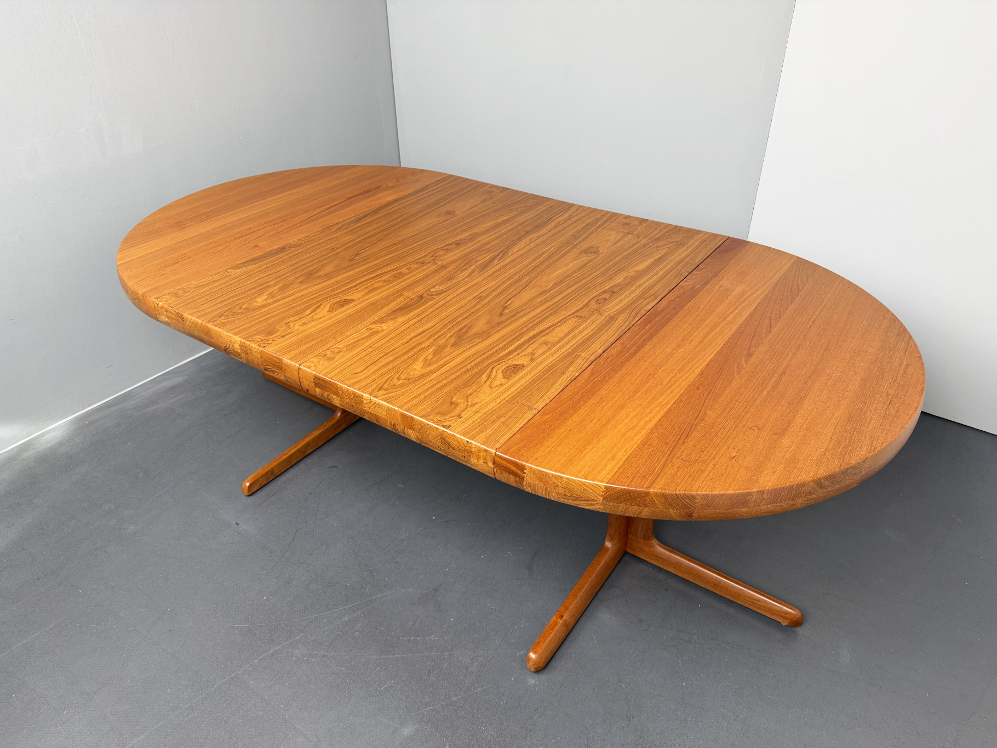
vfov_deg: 56.8
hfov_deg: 71.6
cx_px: 498
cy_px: 374
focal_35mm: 24
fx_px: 691
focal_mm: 6.8
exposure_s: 1/100
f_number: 1.8
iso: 160
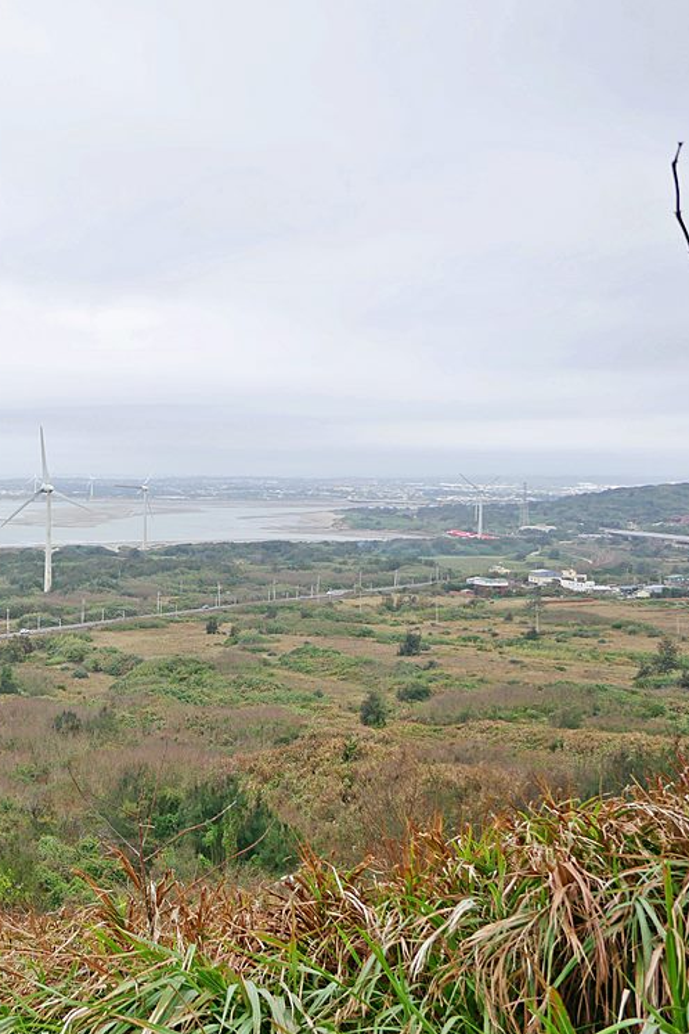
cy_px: 517
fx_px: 1120
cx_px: 29
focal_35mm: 39
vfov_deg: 49.6
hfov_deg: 32.0
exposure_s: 1/800
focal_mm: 14
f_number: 3.5
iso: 200
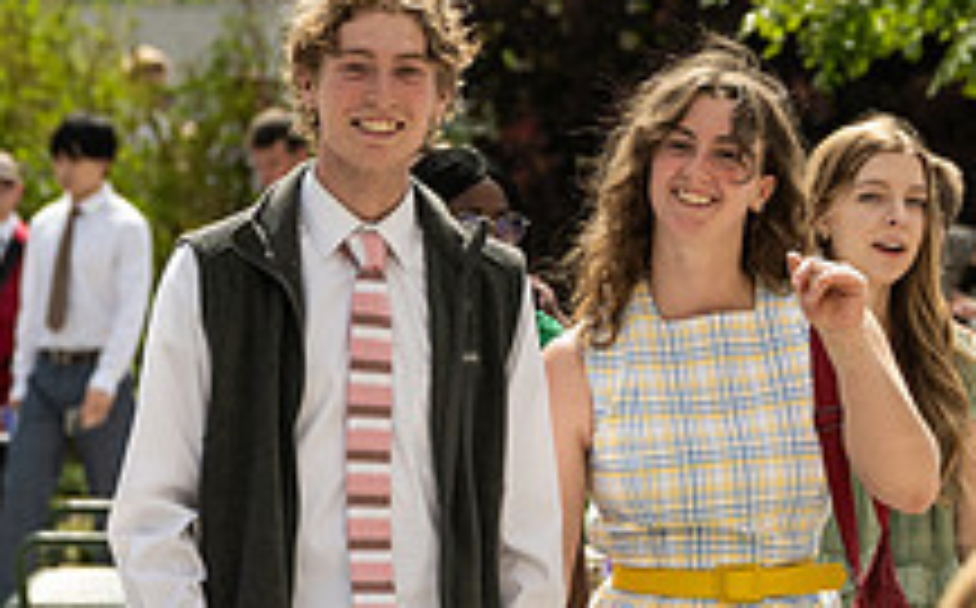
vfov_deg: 3.4
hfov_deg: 5.5
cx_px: 621
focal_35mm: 384
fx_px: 10201
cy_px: 513
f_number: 5
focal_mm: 110
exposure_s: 1/2000
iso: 250
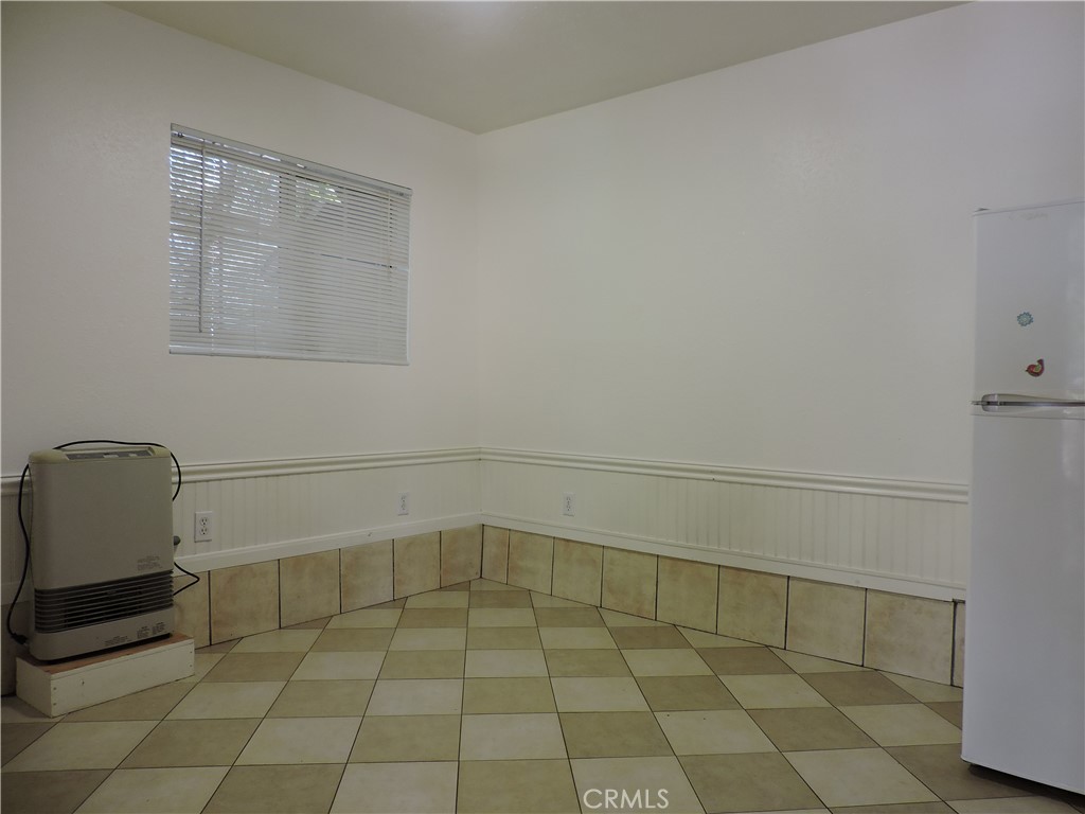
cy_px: 407
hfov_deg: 71.6
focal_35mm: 24
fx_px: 752
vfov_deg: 56.8
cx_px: 542
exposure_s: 1/30
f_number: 3
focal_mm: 4.3
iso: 200
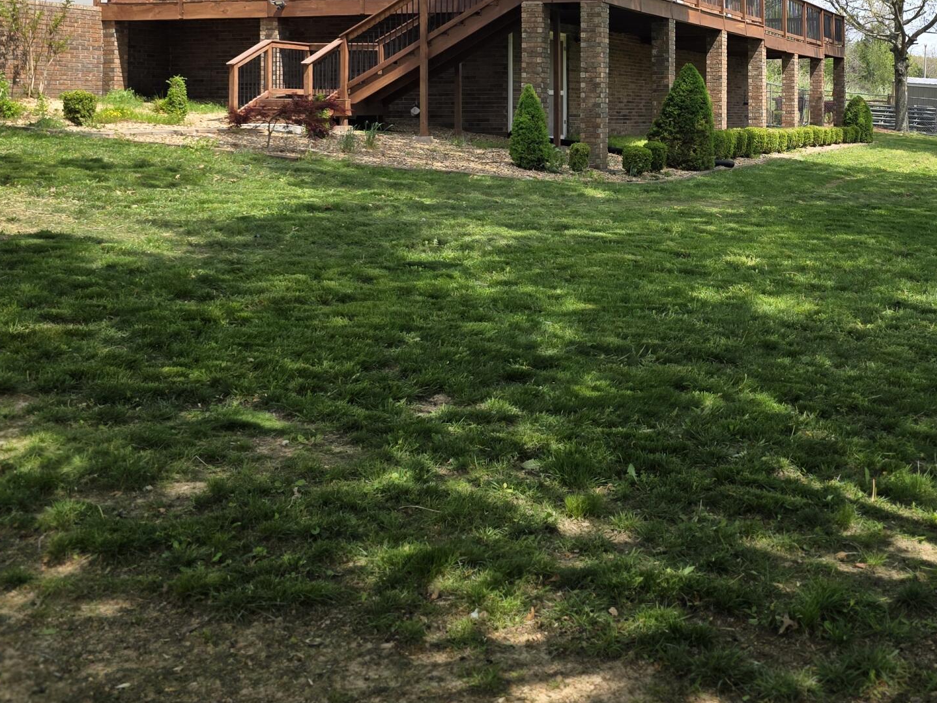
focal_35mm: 48
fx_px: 1299
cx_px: 709
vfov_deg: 29.2
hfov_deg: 38.6
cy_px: 95
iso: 80
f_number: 1.7
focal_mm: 6.3
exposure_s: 1/2775
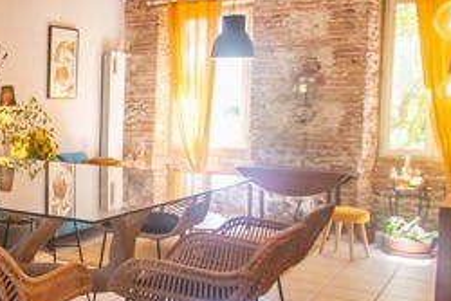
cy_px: 132
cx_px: -97
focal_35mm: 48
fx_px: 602
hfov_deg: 33.2
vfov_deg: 28.1
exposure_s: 1/50
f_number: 6.3
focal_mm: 10
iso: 800
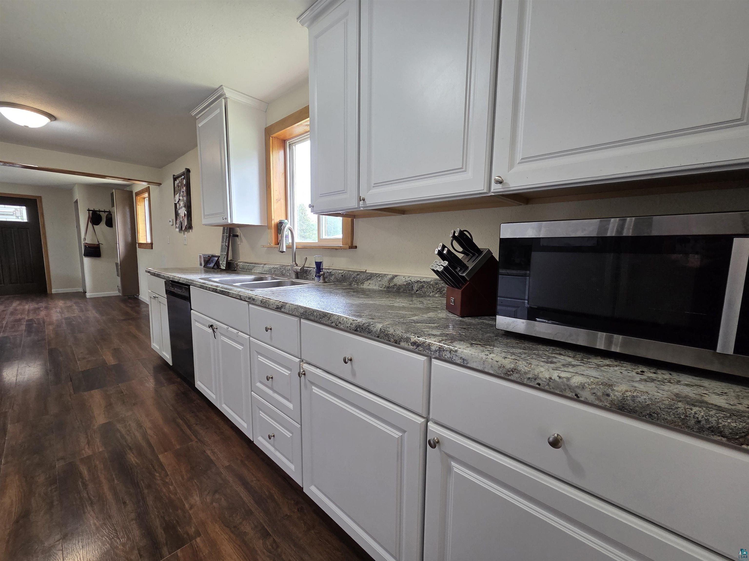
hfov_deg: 106.2
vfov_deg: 89.9
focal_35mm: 13
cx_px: 374
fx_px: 281
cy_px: 280
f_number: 2.2
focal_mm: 2.2
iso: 160
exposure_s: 1/60
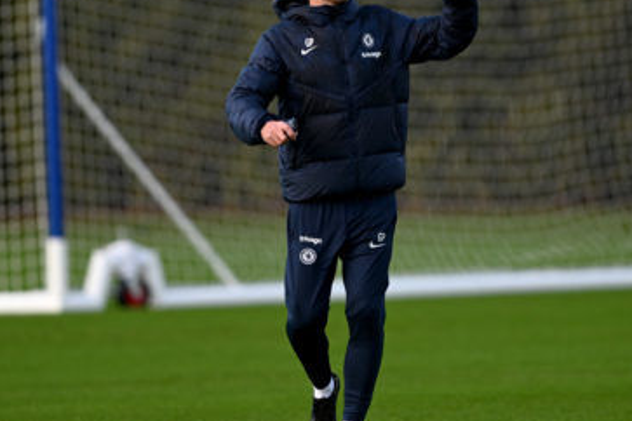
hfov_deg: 2.5
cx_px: 329
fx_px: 14517
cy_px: 130
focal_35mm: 827
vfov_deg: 1.7
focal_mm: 400
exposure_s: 1/2000
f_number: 2.8
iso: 400
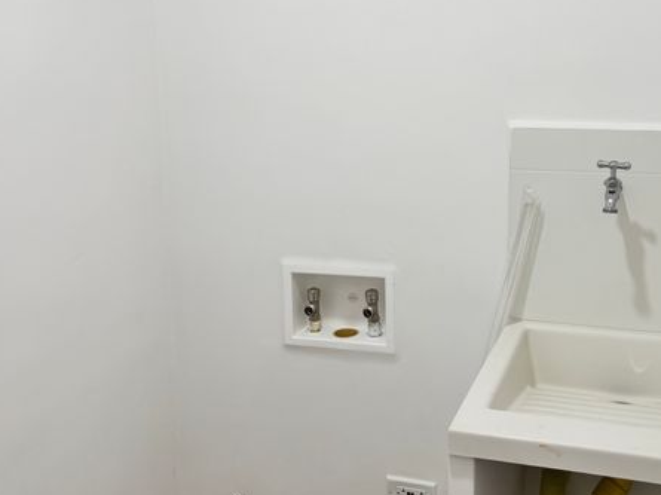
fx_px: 744
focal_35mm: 39
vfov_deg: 36.5
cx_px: 417
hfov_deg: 47.4
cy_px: 184
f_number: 1.6
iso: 80
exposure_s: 1/60
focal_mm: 5.96
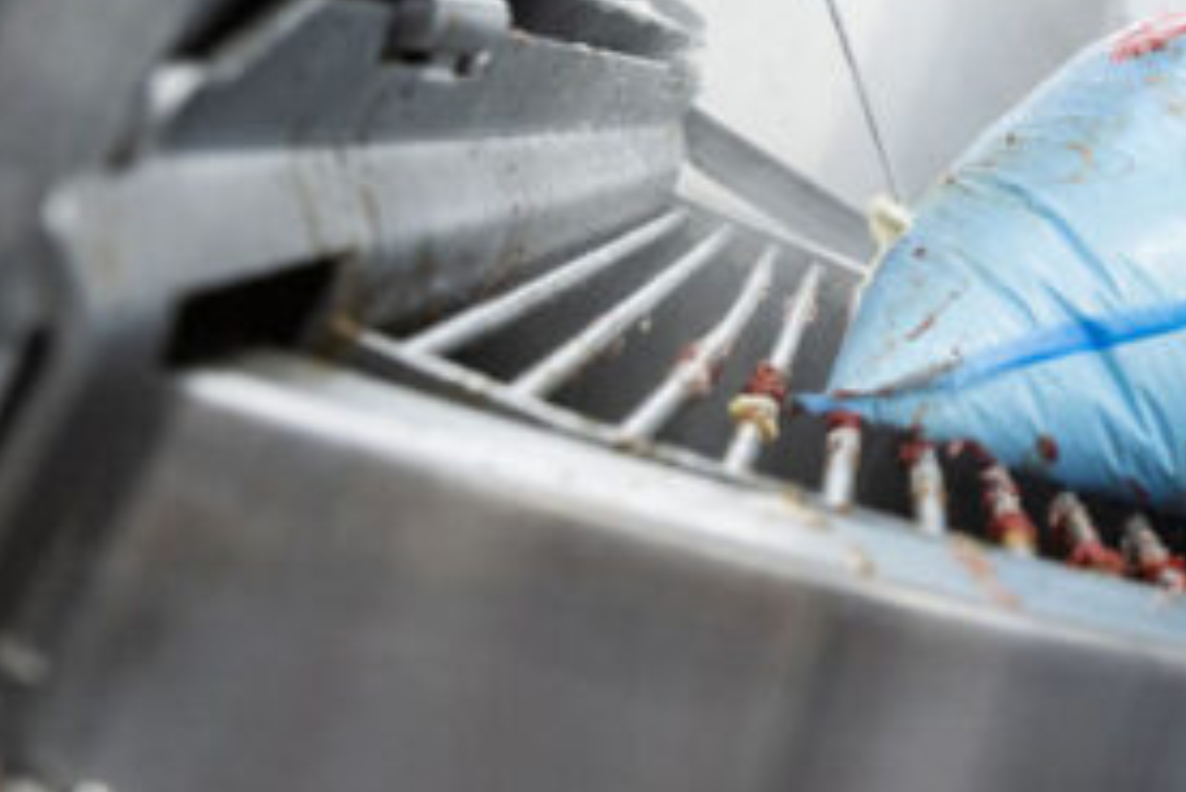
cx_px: 1302
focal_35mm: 65
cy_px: -184
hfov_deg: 28.2
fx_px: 2142
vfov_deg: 19.6
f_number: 2.8
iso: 1000
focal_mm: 24
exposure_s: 1/160
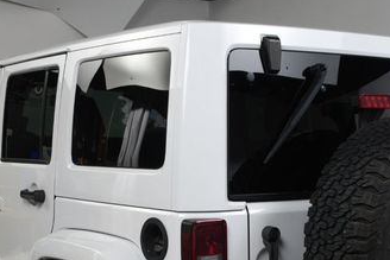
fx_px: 824
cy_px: 239
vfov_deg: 17.7
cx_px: 206
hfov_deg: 26.6
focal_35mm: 76
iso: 100
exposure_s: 1/160
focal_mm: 26
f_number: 13
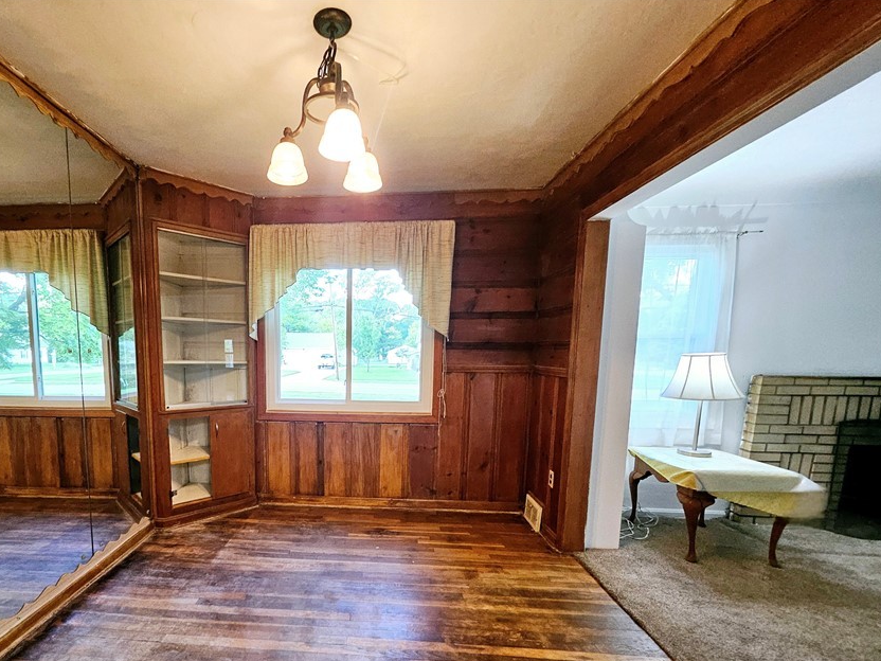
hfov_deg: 93.1
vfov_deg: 77.0
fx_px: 407
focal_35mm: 16
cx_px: 345
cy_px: 404
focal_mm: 1.74
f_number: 2.2
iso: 320
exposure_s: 1/40
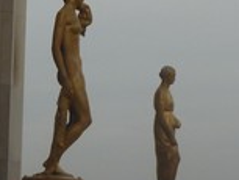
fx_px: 1769
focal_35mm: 256
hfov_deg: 7.7
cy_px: -162
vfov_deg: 5.7
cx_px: 65
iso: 80
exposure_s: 1/400
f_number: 3.9
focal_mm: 9.1
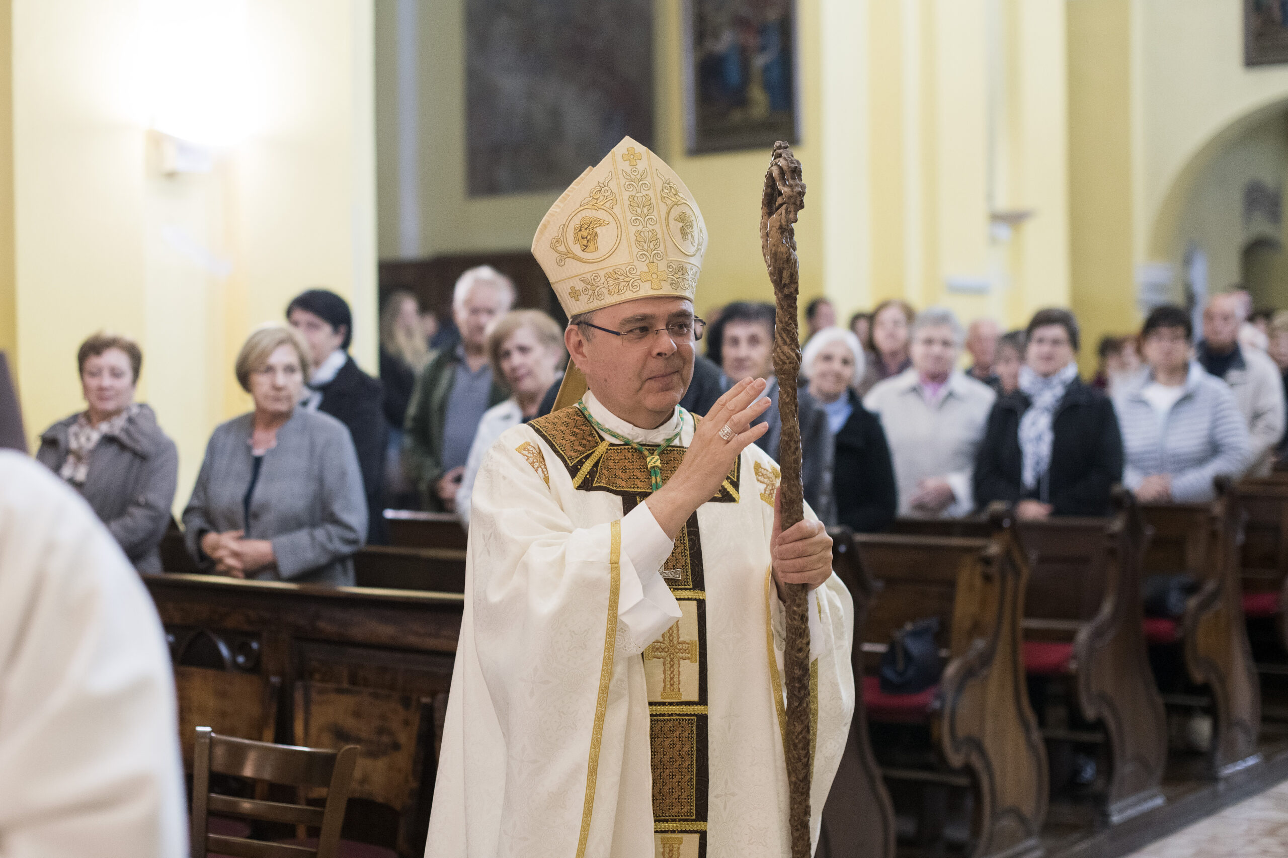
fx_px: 1789
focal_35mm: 50
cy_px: 429
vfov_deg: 27.0
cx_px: 644
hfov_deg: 39.6
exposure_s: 1/160
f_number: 2.2
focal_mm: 50
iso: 2000
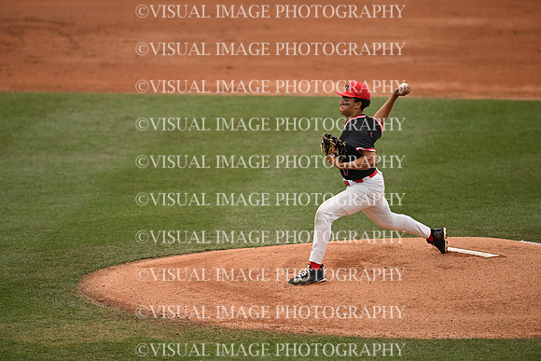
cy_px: 180
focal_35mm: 400
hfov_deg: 5.2
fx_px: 6012
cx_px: 270
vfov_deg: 3.4
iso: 640
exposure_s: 1/6400
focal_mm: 400
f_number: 2.8
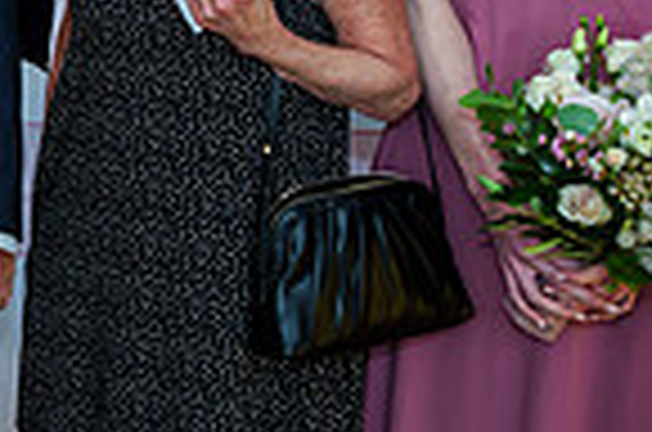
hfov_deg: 14.5
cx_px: -679
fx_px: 2096
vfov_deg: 11.3
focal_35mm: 116
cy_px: -218
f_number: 4.5
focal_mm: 28
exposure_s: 1/60
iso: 640
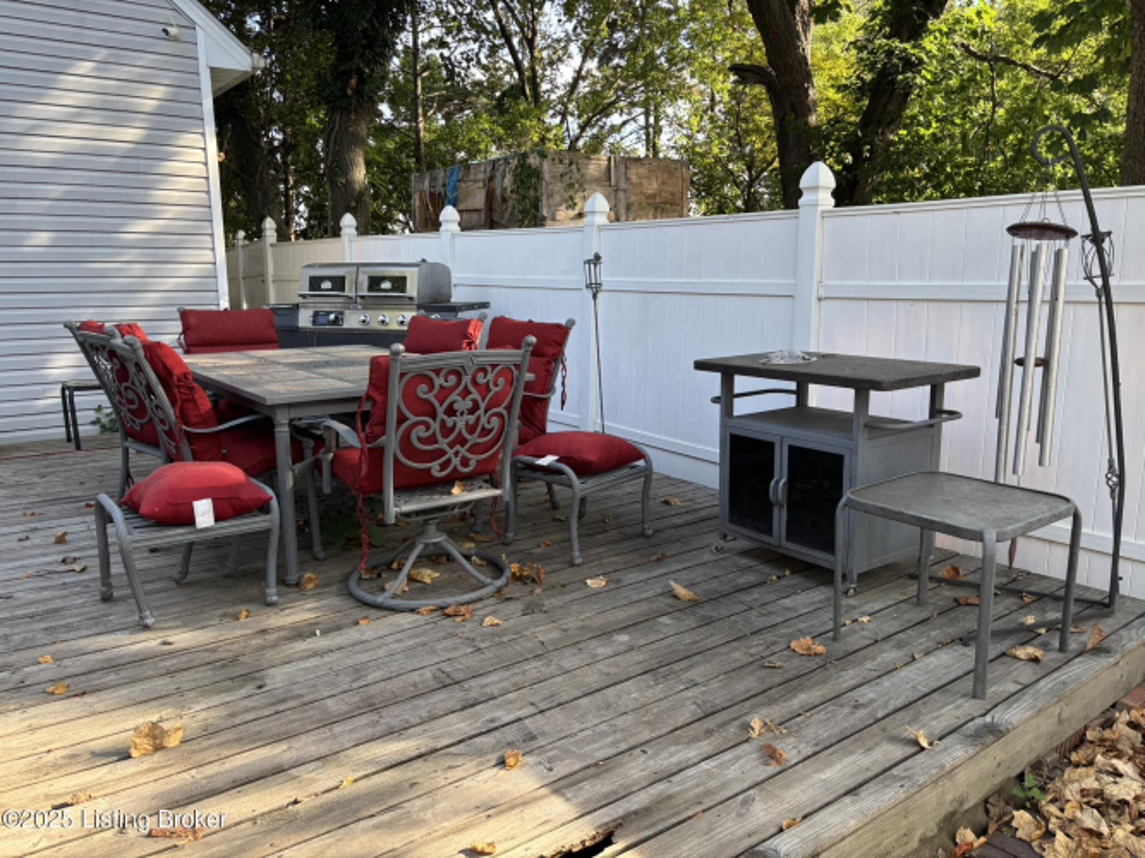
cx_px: 572
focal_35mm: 26
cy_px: 429
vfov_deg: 53.0
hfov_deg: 67.3
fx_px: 860
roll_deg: -0.5
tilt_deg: -10.2
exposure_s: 1/212
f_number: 1.6
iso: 40
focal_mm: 5.96
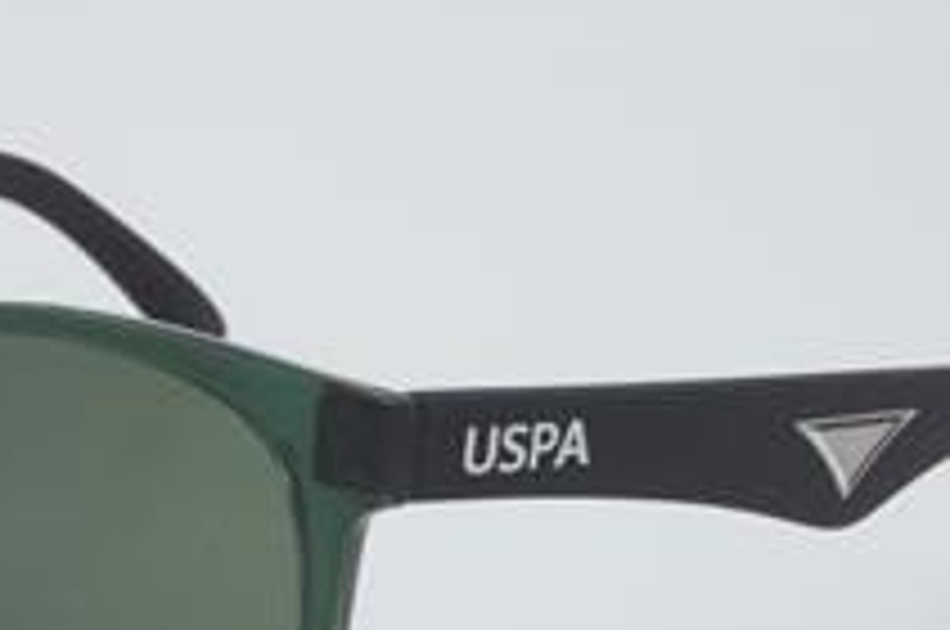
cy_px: 504
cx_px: 266
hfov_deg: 16.0
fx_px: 3371
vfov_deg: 10.6
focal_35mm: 128
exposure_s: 1/3
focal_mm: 45
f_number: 32
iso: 100
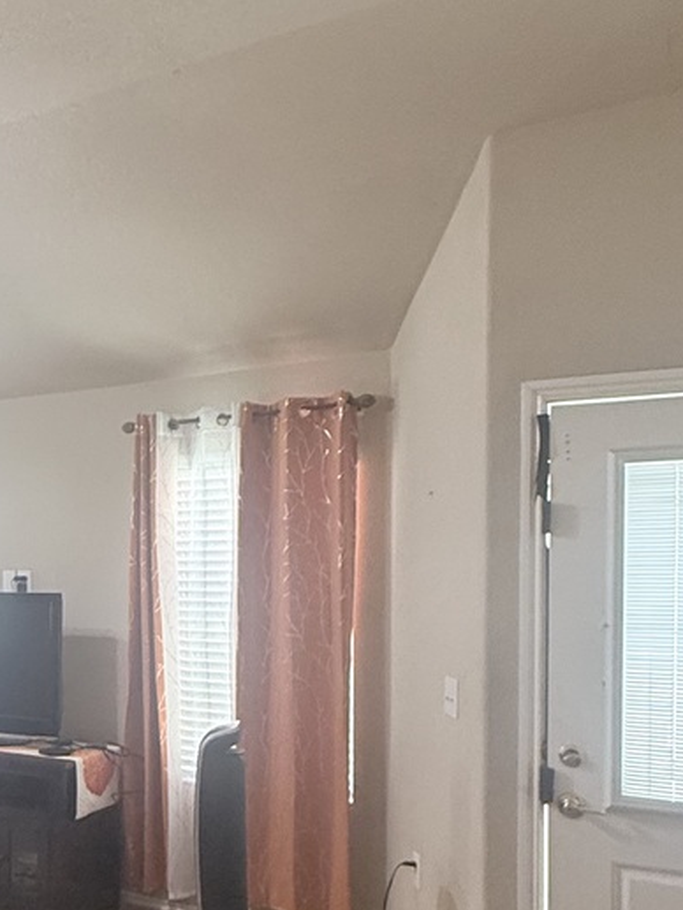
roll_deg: -0.3
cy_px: 602
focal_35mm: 39
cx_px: 30
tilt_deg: -1.7
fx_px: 1026
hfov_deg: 34.2
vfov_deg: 47.1
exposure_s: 1/60
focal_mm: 2.22
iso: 320
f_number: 2.2
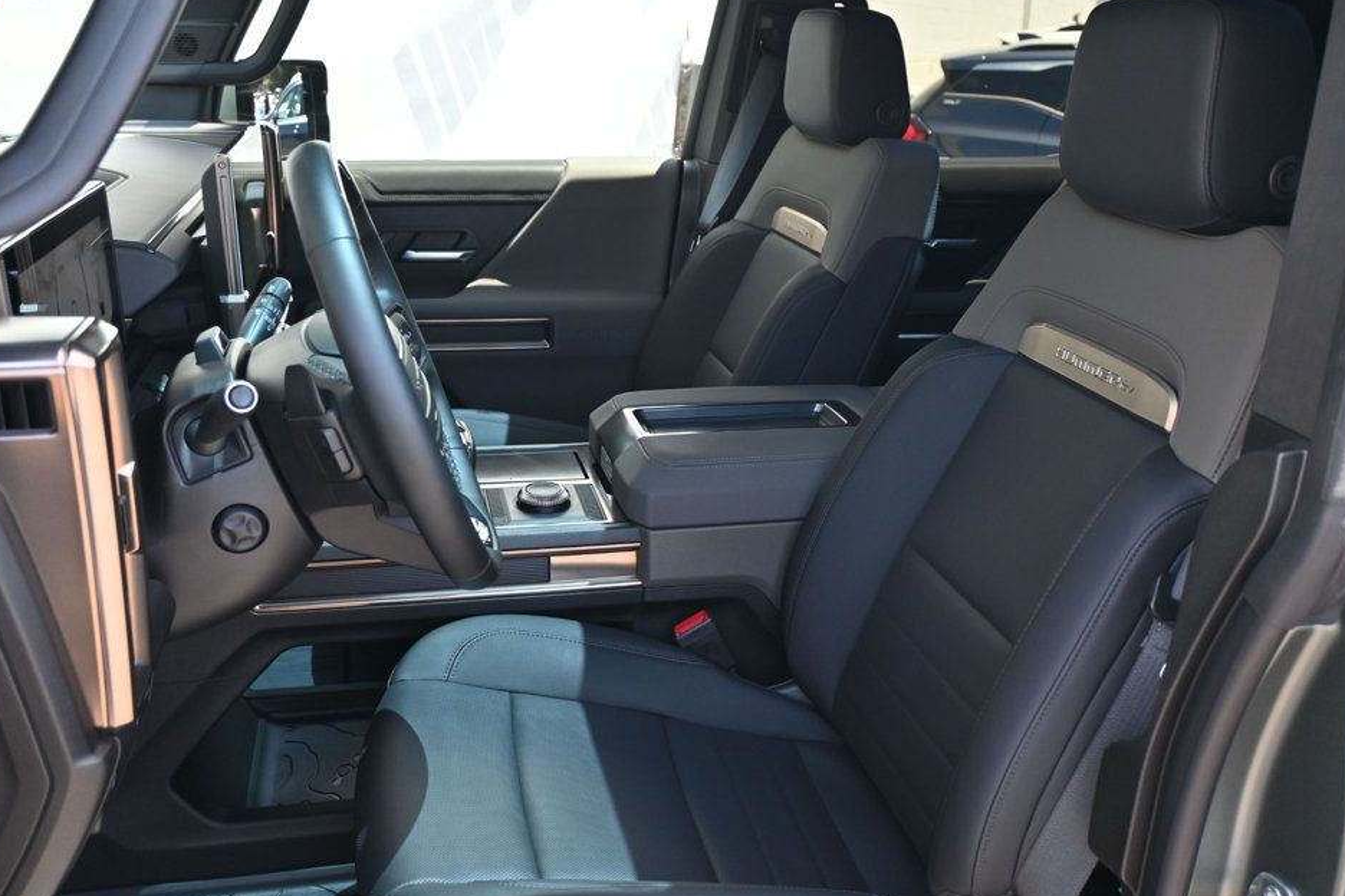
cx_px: 717
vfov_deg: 37.6
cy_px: 452
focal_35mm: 35
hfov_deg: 54.0
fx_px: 1318
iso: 400
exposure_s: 1/250
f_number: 4
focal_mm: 21.5
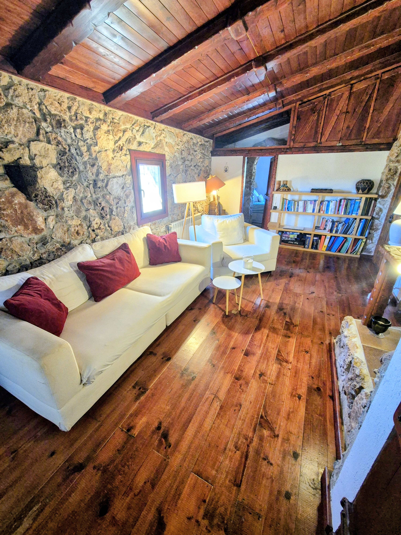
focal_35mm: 13
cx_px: 200
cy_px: 268
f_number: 2.2
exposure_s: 1/50
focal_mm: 2.2
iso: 640
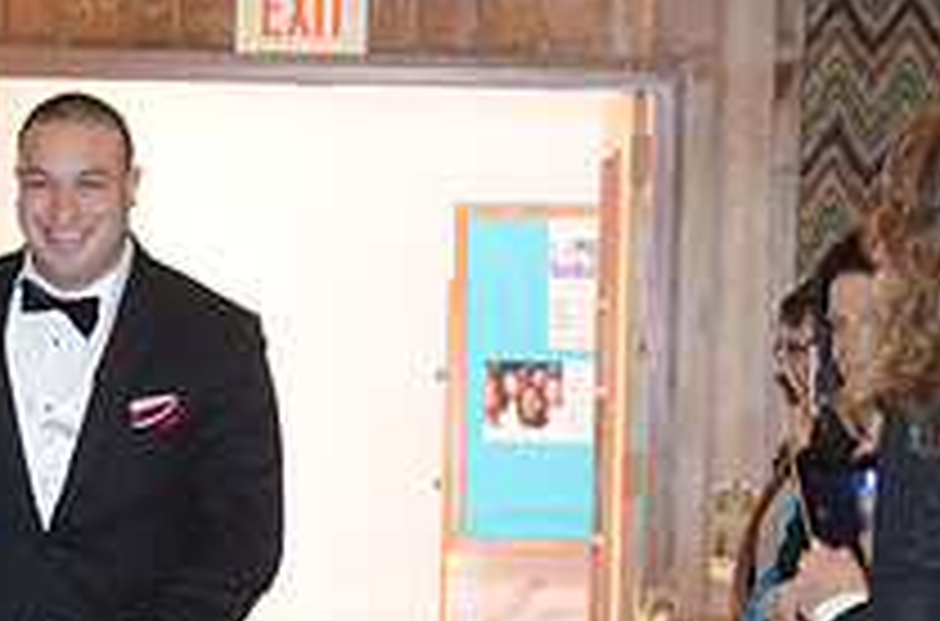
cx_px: 162
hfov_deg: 9.0
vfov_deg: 5.9
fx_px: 5972
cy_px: 495
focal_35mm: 229
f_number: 5.6
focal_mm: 55
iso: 1600
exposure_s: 1/60
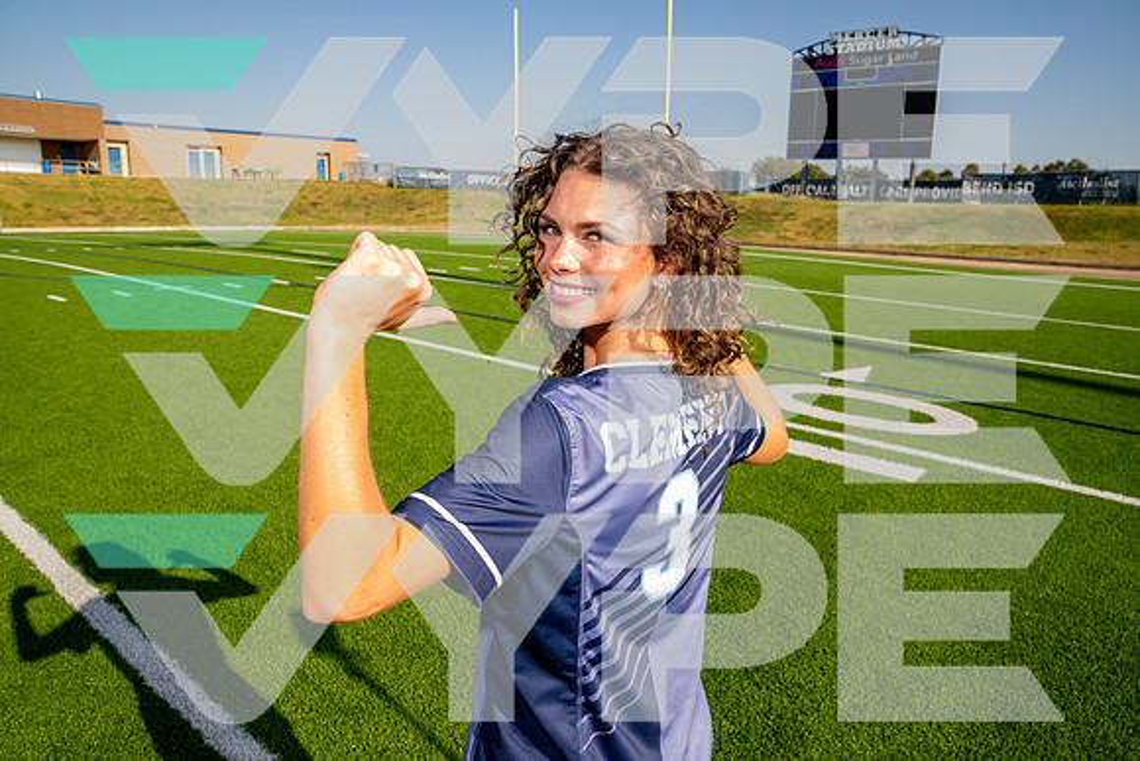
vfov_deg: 53.2
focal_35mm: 24
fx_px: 760
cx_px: 570
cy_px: 380
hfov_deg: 73.7
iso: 50
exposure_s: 1/125
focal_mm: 24
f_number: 7.1
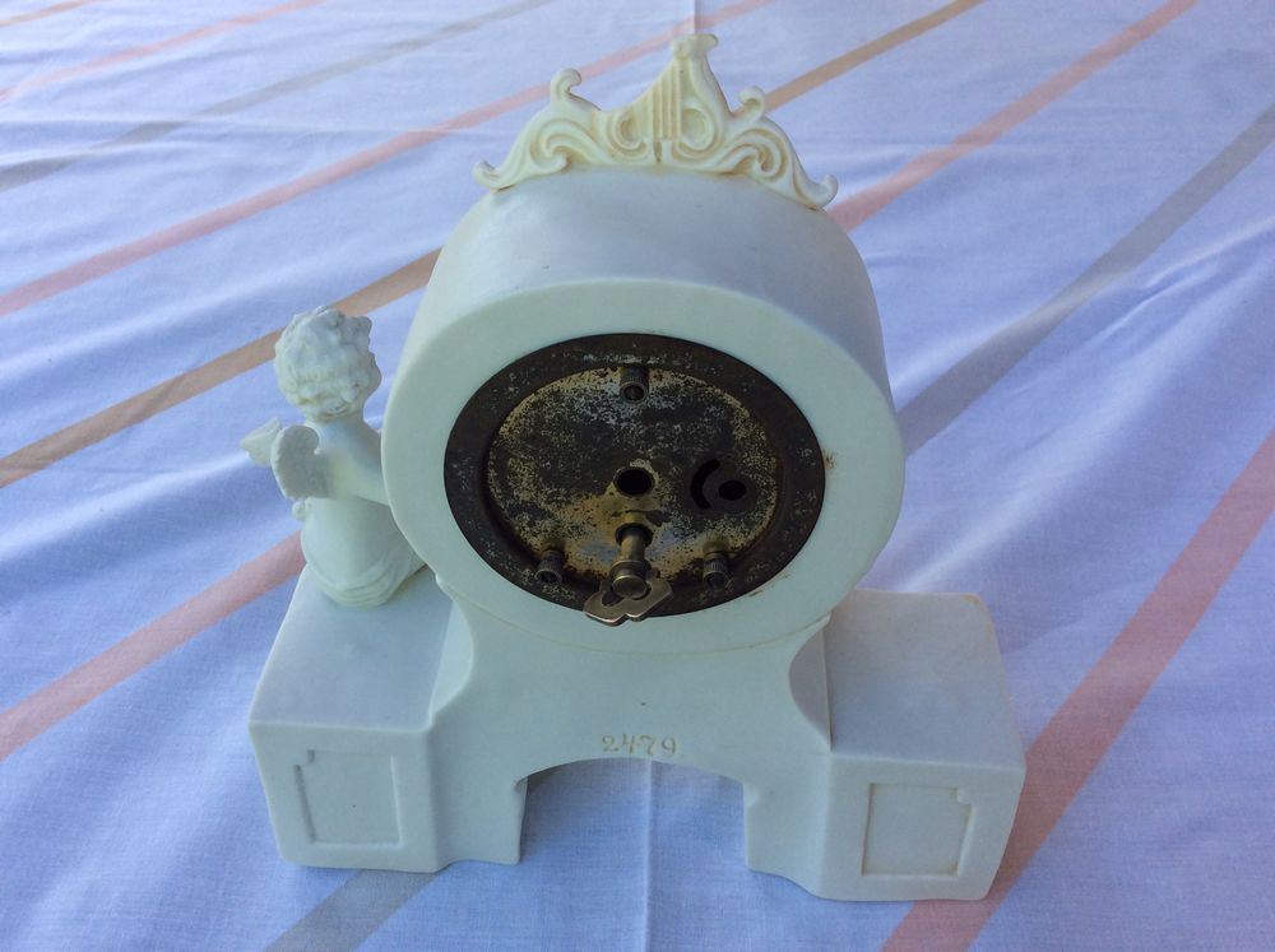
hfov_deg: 56.9
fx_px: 1177
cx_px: 638
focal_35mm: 32
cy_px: 476
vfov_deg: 44.1
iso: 32
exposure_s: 1/148
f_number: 2.4
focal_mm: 3.3
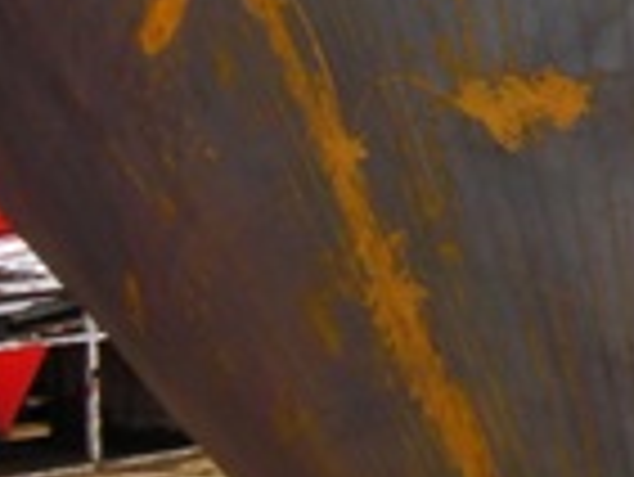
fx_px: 3153
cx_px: 895
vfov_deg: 8.6
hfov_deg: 11.1
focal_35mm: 172
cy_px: 90
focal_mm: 6.3
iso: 50
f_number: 3.5
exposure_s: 1/103
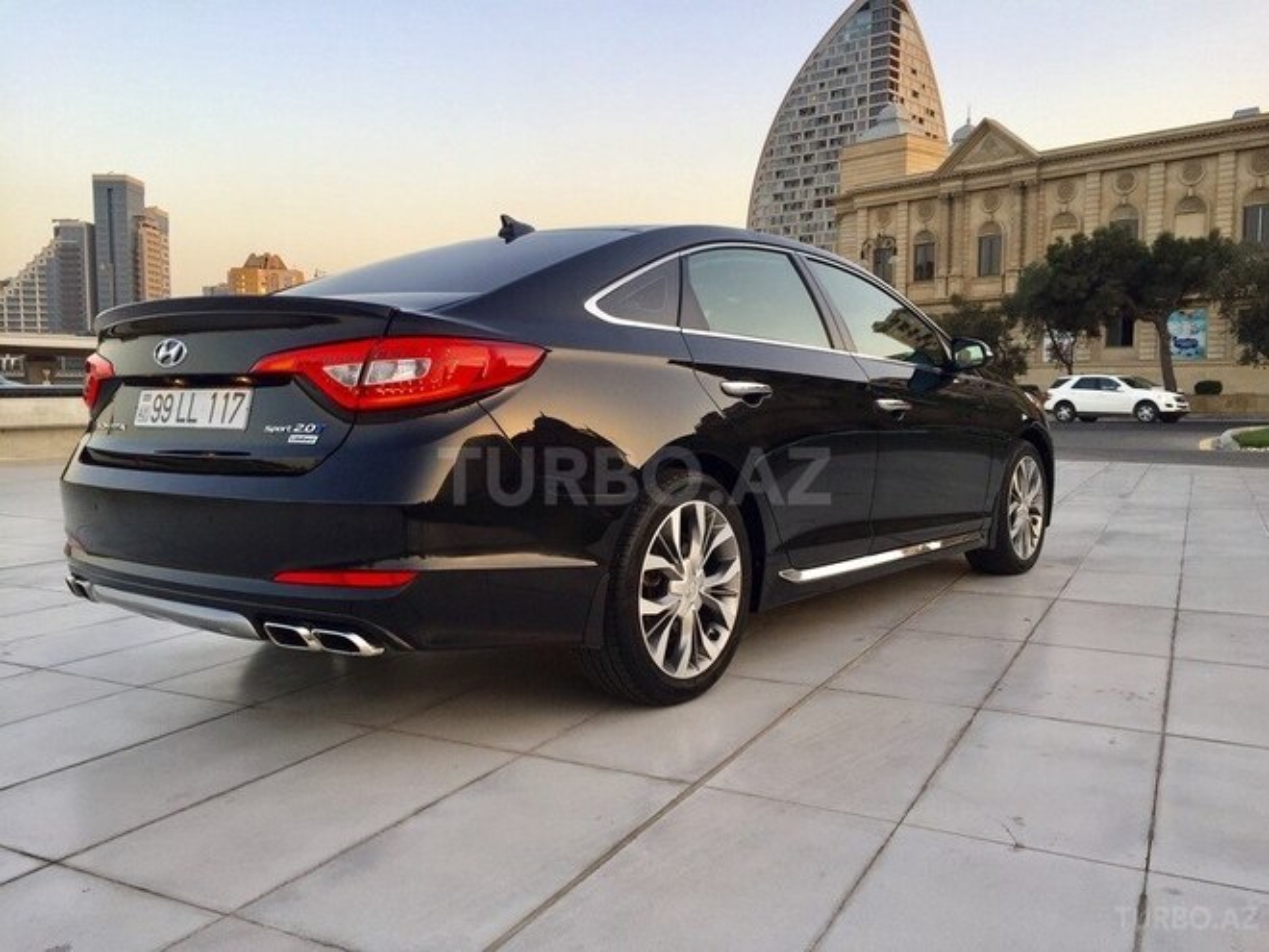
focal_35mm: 29
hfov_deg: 61.7
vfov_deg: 48.2
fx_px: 1063
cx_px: 634
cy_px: 476
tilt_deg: -4.4
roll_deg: -1.4
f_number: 2.2
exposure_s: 1/124
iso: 32
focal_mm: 4.15
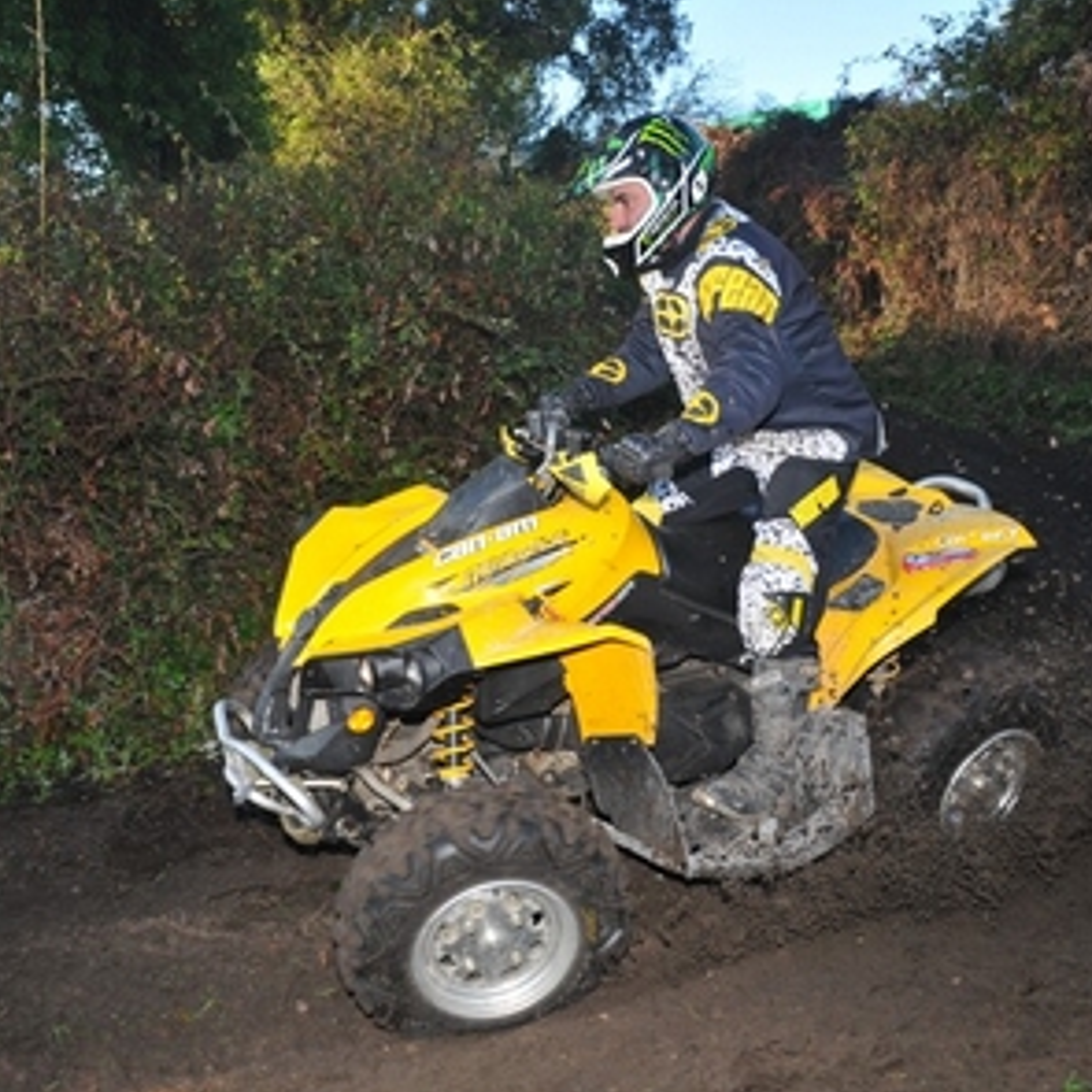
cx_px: 518
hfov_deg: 47.2
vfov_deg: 47.2
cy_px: 546
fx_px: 1249
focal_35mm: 35
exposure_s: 1/640
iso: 500
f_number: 4.5
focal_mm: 18
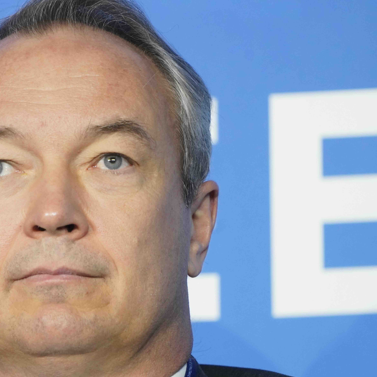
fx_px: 8921
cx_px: 18
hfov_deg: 2.4
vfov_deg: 2.4
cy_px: 254
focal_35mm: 724
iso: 5000
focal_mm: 394
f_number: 5.6
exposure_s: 1/125
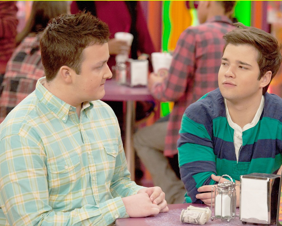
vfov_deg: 10.1
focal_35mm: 153
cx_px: 166
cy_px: 113
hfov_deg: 12.6
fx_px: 1277
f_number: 5
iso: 3200
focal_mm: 135
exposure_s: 1/200
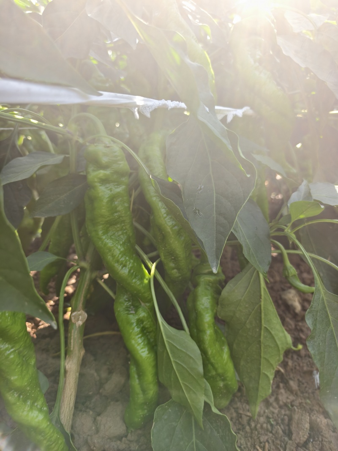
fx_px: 299
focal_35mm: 23
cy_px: 226
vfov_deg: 73.9
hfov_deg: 58.9
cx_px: 169
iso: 149
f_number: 1.57
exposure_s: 1/654
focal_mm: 5.6
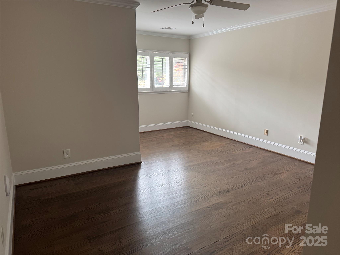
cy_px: 128
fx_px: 236
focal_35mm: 24
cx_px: 170
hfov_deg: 71.6
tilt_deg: -13.5
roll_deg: +0.1
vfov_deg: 56.8
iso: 125
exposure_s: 1/60
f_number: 1.78
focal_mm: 6.76
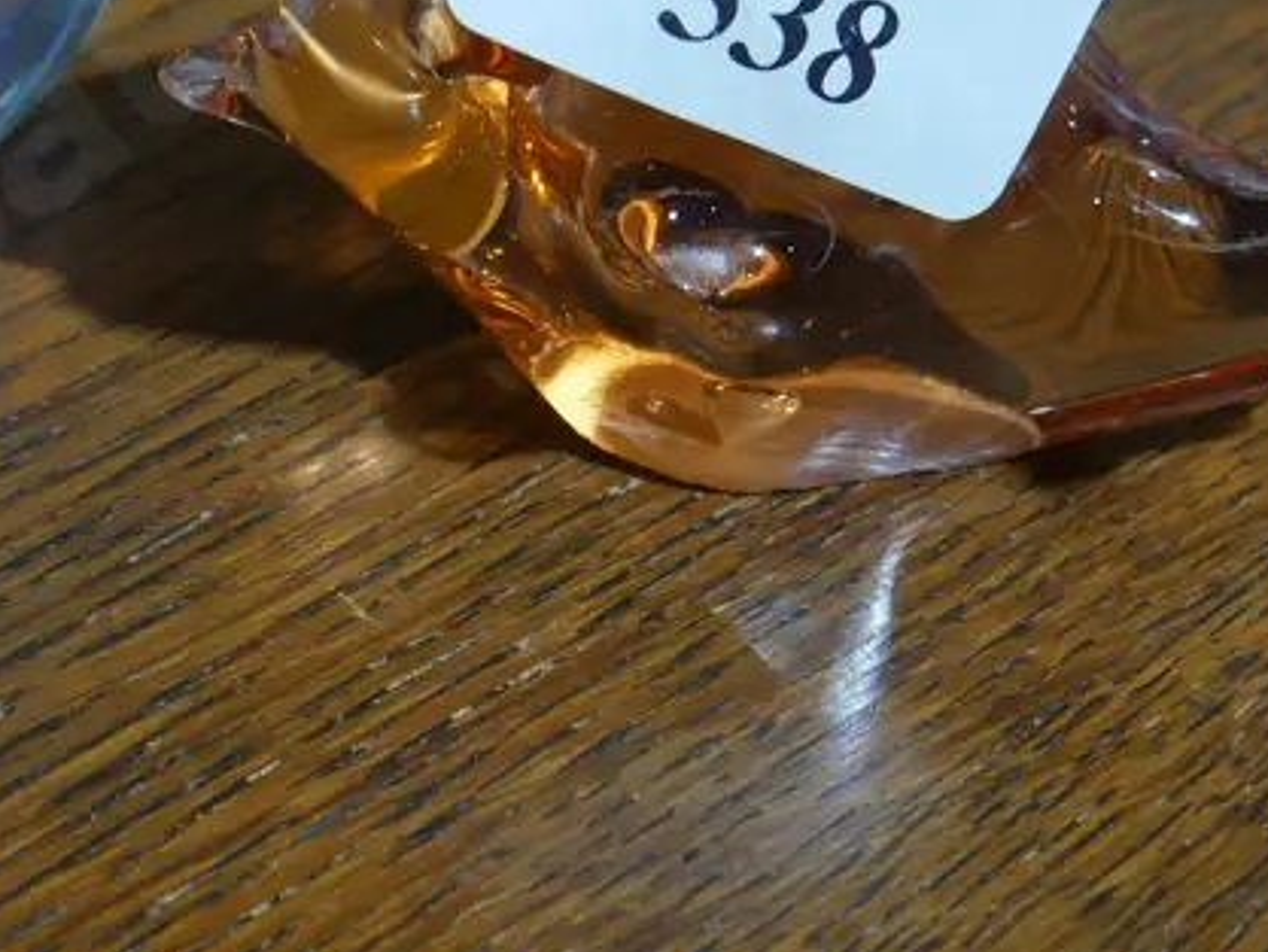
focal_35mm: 108
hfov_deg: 18.0
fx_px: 3957
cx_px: 189
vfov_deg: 13.5
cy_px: 26
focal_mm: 22
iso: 640
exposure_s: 1/60
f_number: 4.7
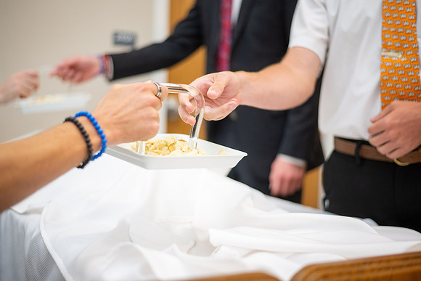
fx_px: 585
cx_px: 210
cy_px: 140
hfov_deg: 39.6
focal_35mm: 50
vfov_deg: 27.0
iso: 1600
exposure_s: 1/320
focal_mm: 50
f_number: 1.8
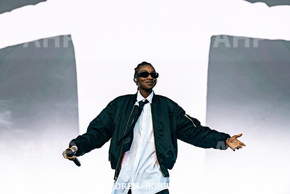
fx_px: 1047
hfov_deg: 15.8
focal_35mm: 130
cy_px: 97
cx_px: 145
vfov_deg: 10.6
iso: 250
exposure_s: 1/2000
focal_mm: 130
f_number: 5
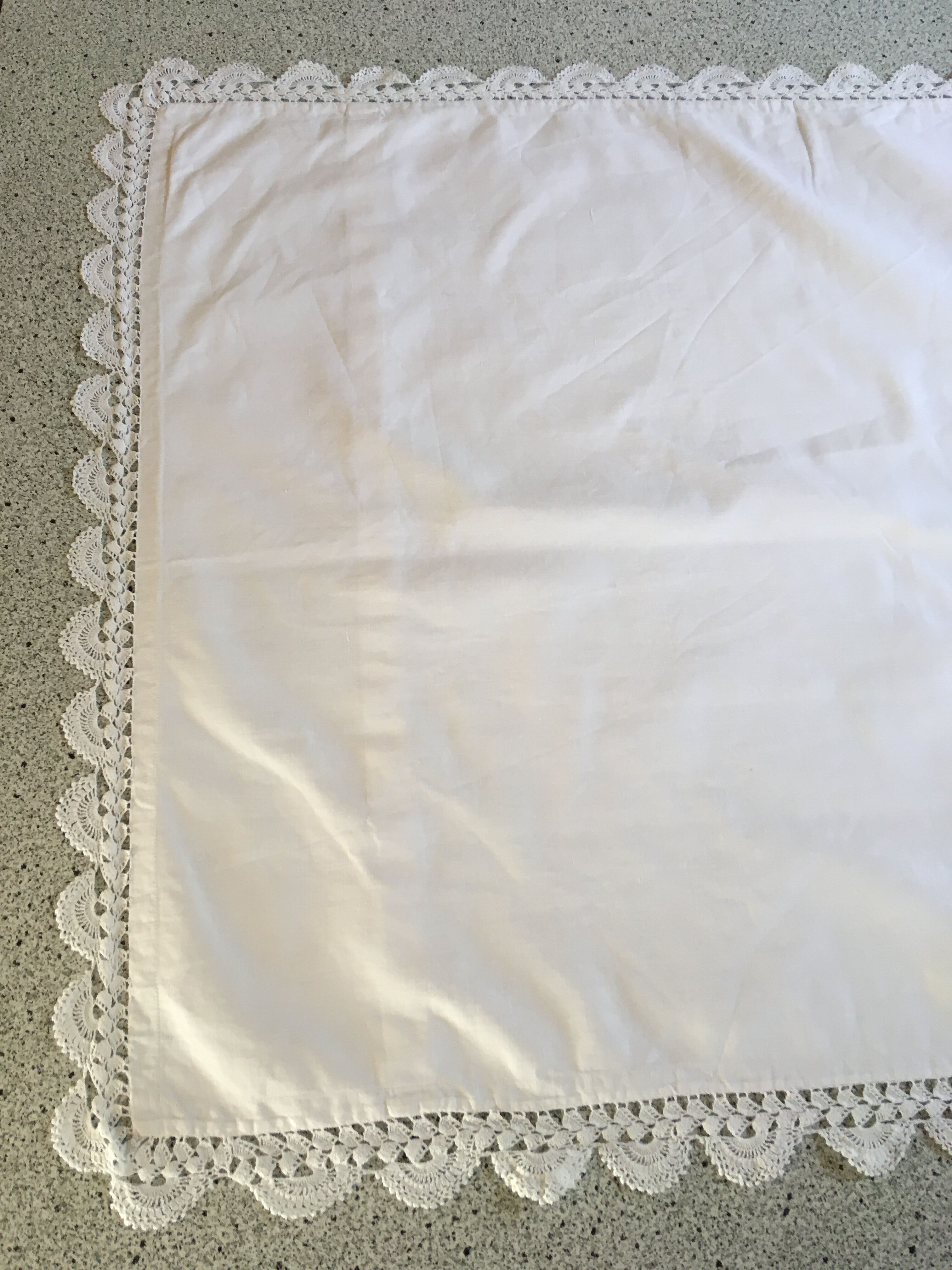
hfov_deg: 48.2
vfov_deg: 61.7
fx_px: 1063
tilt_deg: -69.5
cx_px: 476
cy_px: 635
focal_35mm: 29
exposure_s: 1/33
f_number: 2.2
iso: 32
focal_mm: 4.15
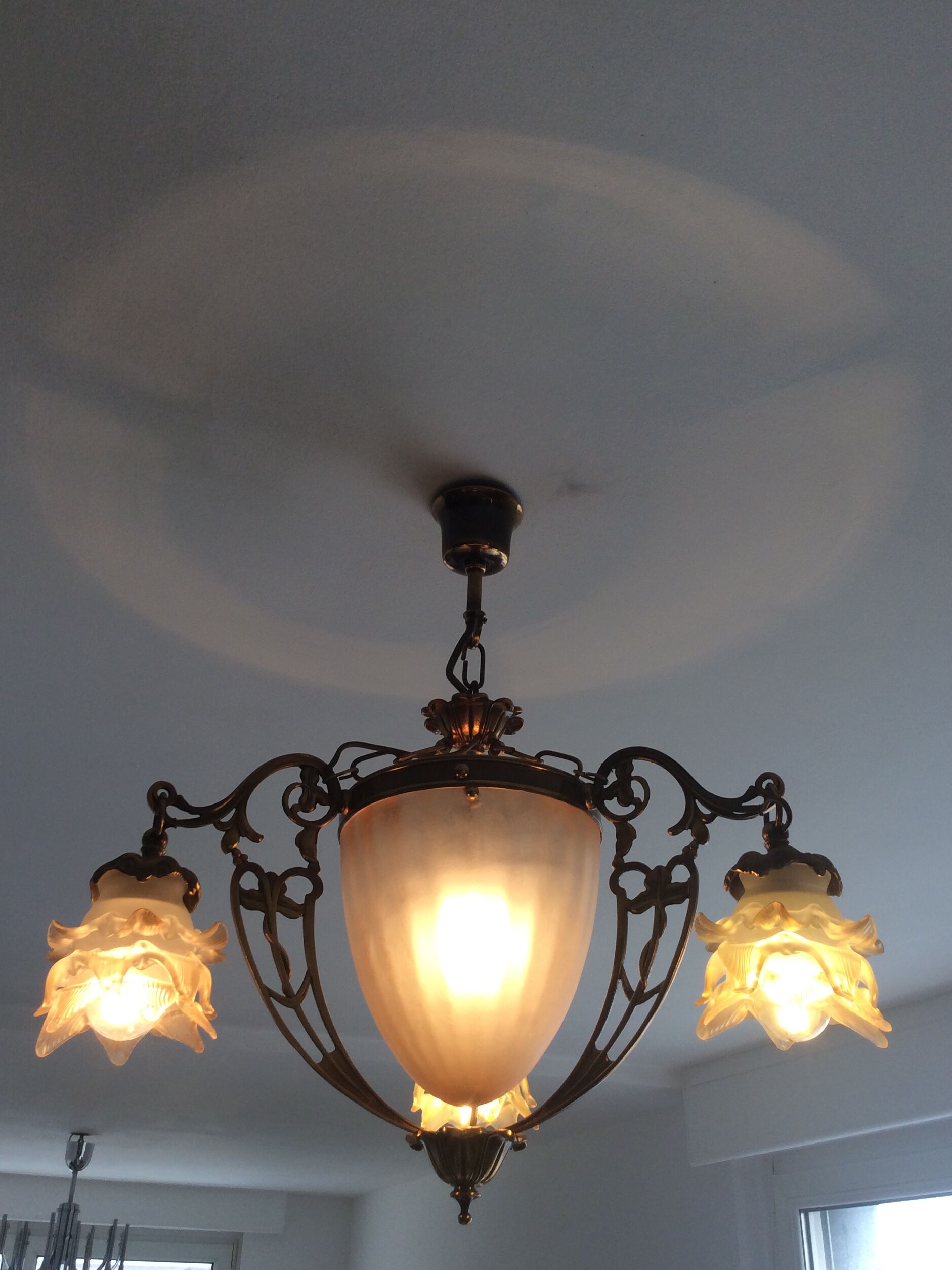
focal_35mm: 33
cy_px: 641
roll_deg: -1.4
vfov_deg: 55.4
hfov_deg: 42.9
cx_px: 474
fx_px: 1210
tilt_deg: +28.1
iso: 32
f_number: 2.4
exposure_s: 1/121
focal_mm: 3.3
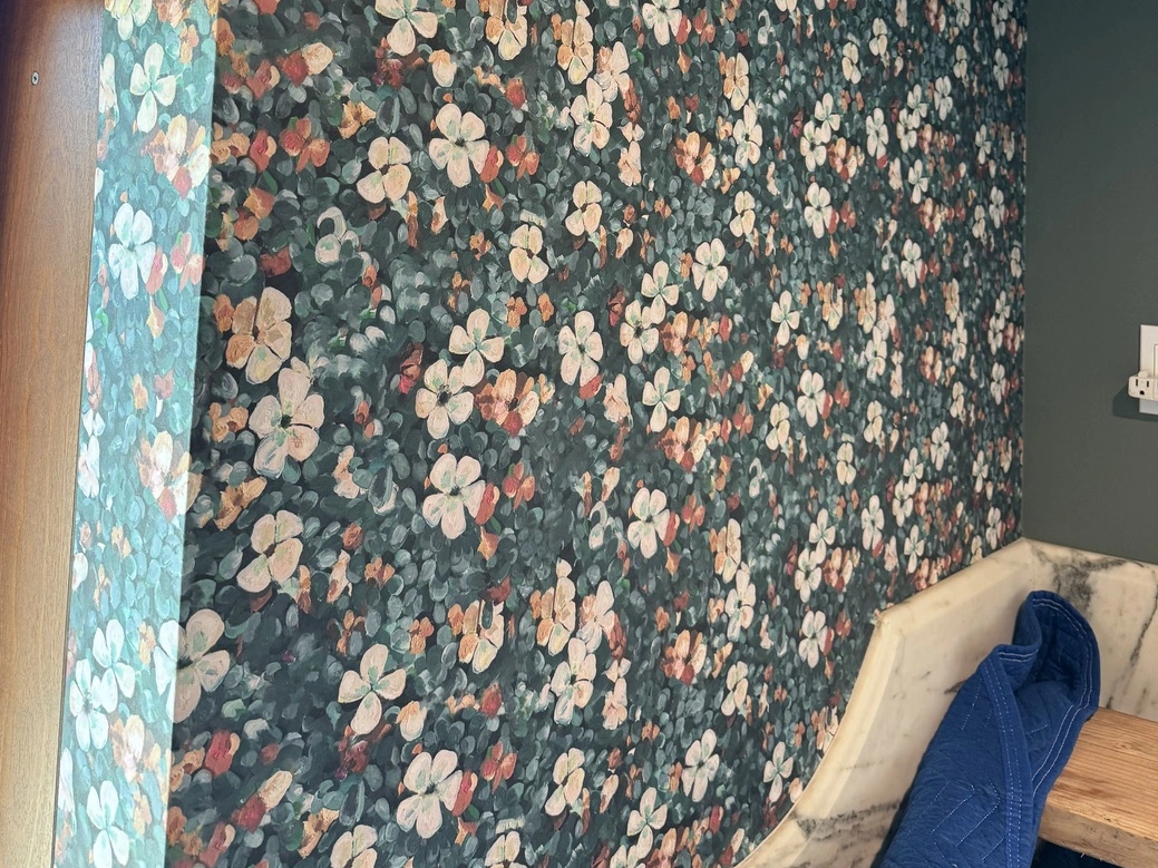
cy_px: 155
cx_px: 562
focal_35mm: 33
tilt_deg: +5.2
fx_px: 1104
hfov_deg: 55.3
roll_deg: -0.6
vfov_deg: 40.9
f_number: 1.78
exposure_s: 1/60
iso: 250
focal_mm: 6.76
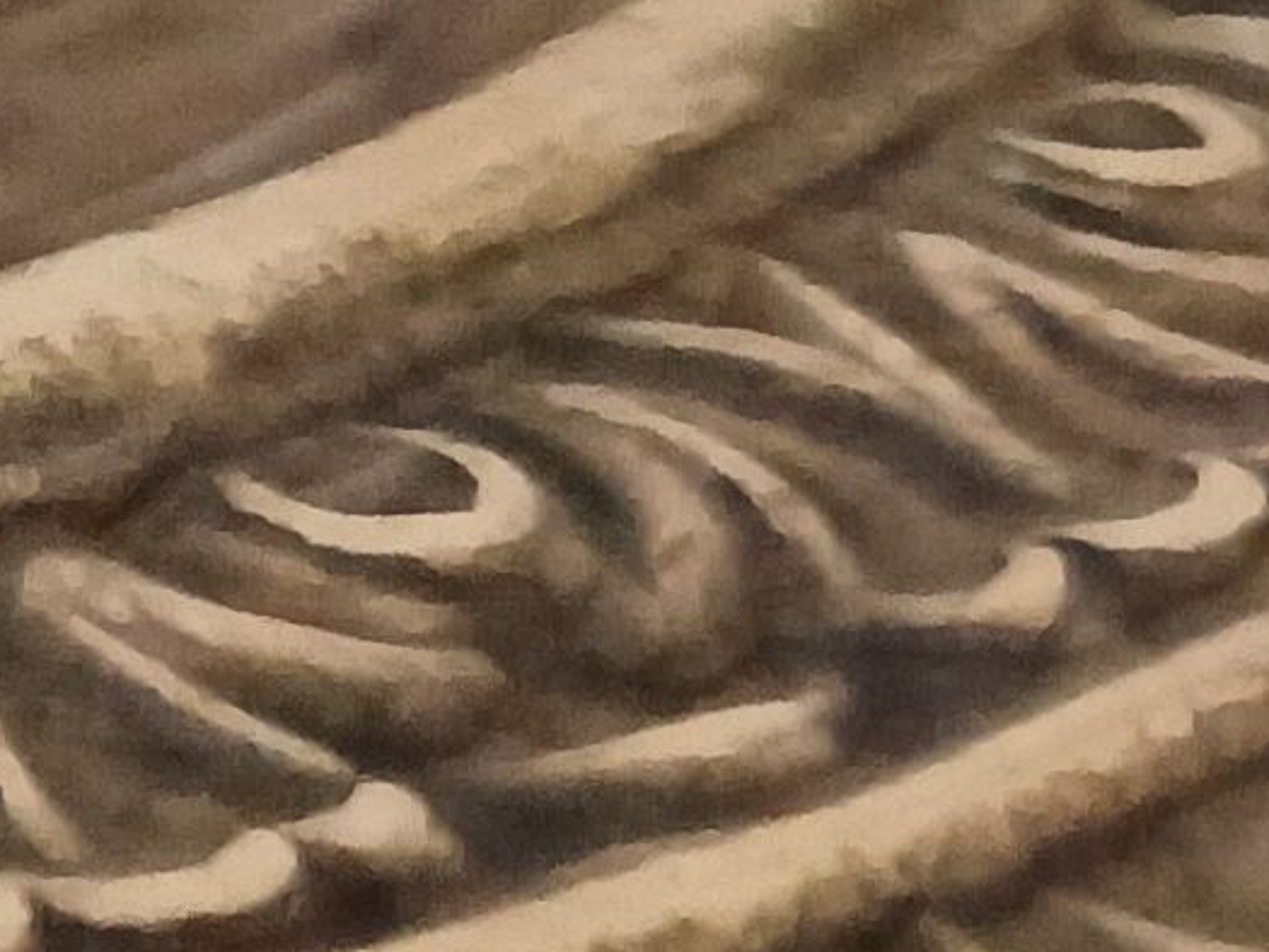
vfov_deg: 7.3
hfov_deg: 7.7
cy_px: 210
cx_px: -3263
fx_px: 7407
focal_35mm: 202
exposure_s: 1/25
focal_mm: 3.98
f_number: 1.8
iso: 400
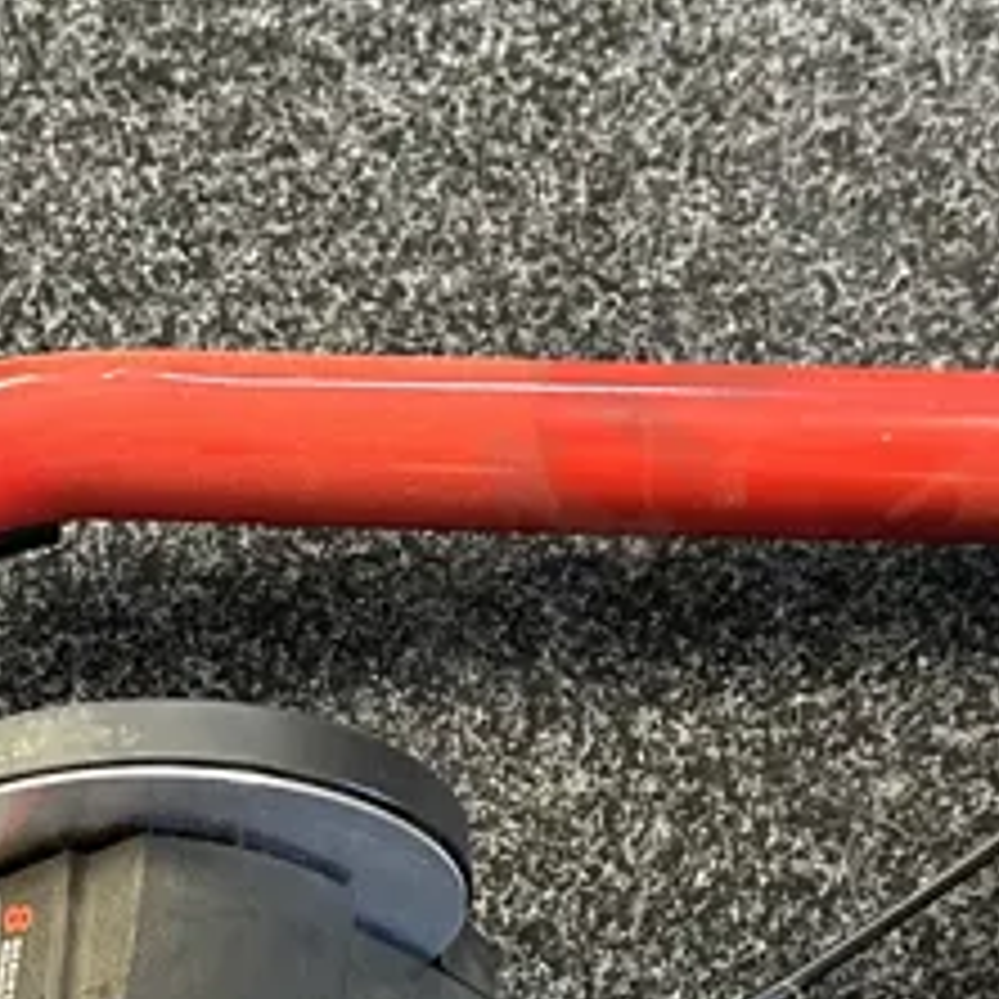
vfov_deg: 17.2
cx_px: 135
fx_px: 3200
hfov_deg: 17.5
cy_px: 1102
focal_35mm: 98
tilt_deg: -70.3
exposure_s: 1/50
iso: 800
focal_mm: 6.86
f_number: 1.78
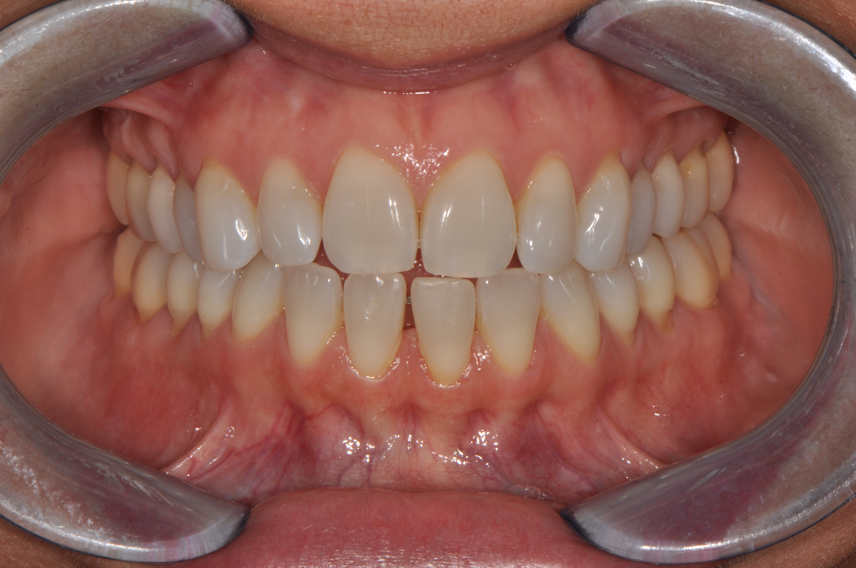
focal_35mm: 158
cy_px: 284
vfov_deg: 8.7
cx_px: 428
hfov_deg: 13.1
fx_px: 3740
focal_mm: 105
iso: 200
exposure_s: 1/200
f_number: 36
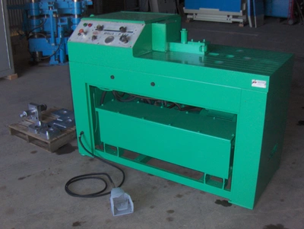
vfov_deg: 35.2
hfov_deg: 45.7
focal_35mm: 41
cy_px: 114
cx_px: 152
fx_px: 360
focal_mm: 6.5
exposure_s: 1/60
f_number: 3.5
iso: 100
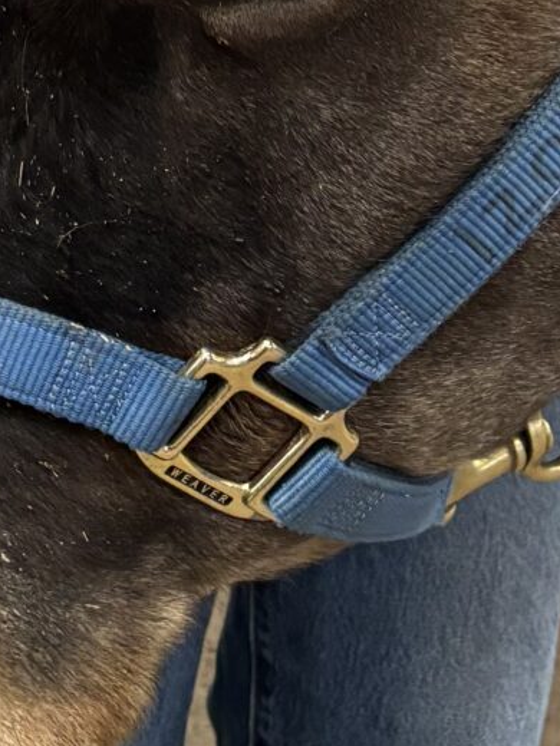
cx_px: 240
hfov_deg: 11.6
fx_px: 2761
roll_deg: +0.8
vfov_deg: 14.2
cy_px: -442
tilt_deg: -15.0
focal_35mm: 128
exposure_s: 1/60
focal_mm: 5.96
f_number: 1.6
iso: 160
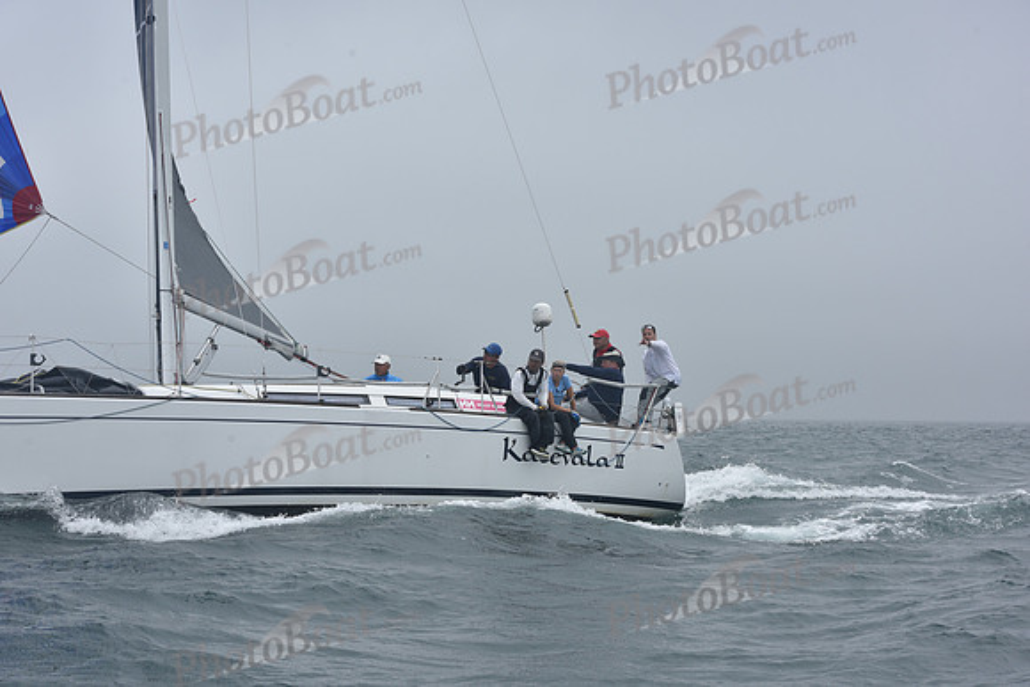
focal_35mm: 70
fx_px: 2003
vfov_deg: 19.5
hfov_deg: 28.8
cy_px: 344
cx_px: 515
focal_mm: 70
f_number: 10
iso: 250
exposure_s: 1/800
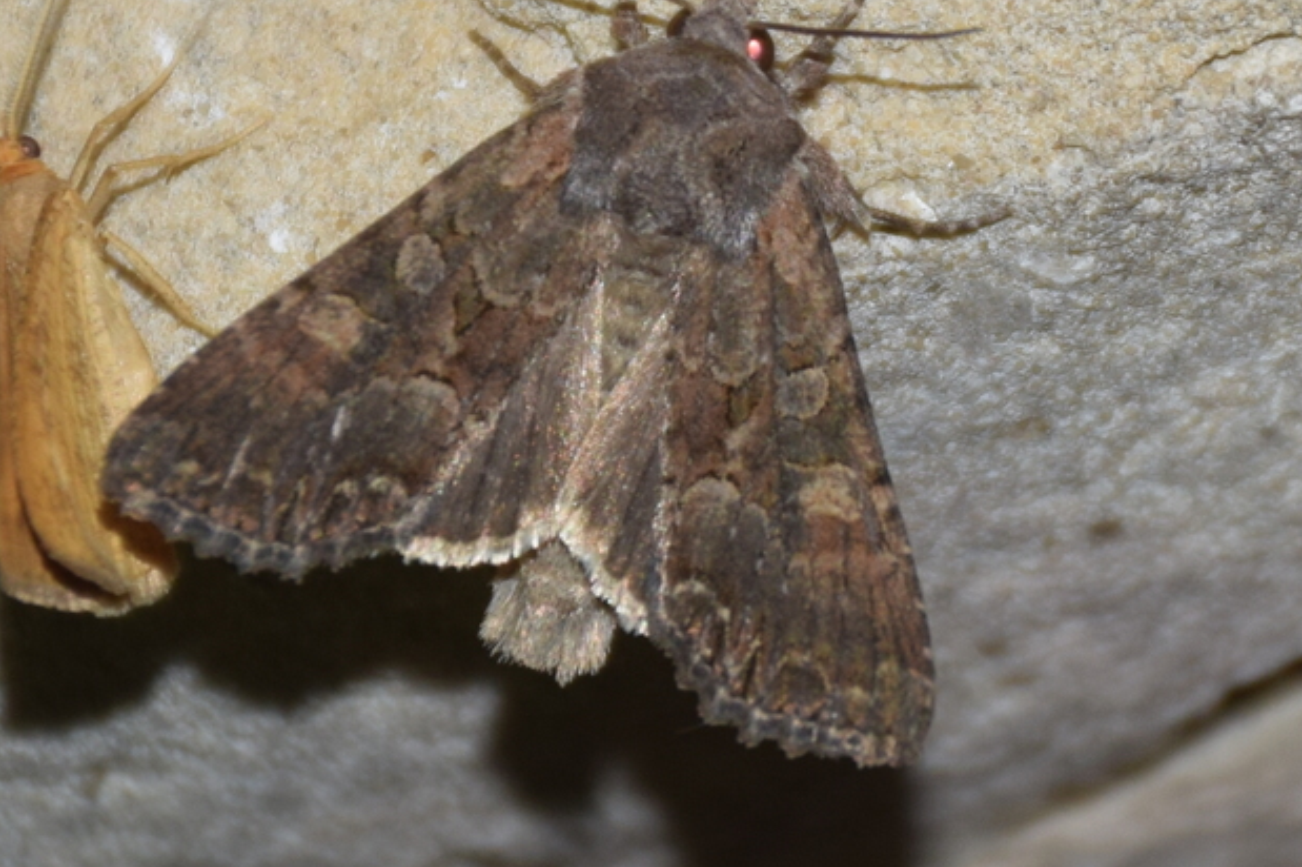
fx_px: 11784
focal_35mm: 326
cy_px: 314
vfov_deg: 4.2
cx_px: 672
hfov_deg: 6.3
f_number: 7.1
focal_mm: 140
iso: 320
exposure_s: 1/60
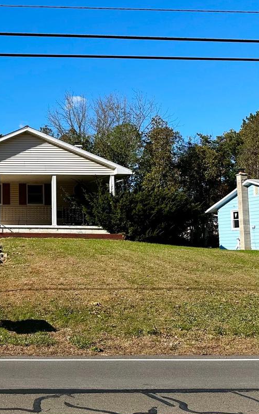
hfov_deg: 24.7
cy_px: 200
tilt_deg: +4.1
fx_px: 519
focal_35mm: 46
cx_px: -69
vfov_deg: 43.5
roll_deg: -0.9
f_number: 1.78
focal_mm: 6.86
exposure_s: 1/3472
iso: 80
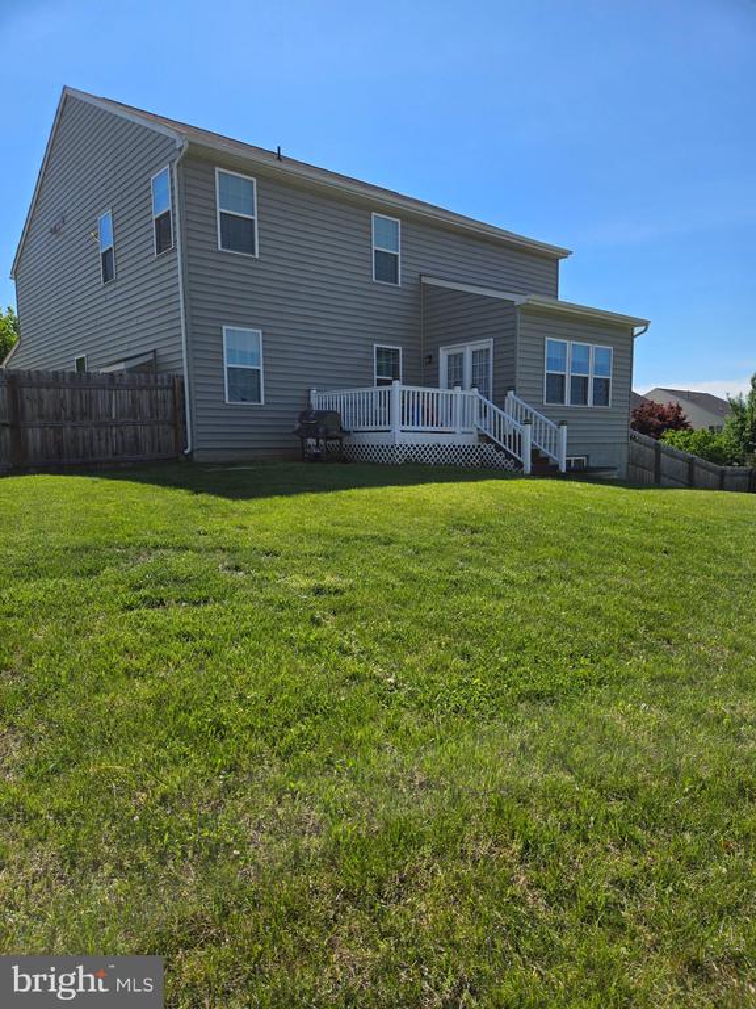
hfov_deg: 58.9
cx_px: 378
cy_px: 504
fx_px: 670
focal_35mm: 23
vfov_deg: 73.9
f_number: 1.8
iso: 25
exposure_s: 1/2049
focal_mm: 5.4
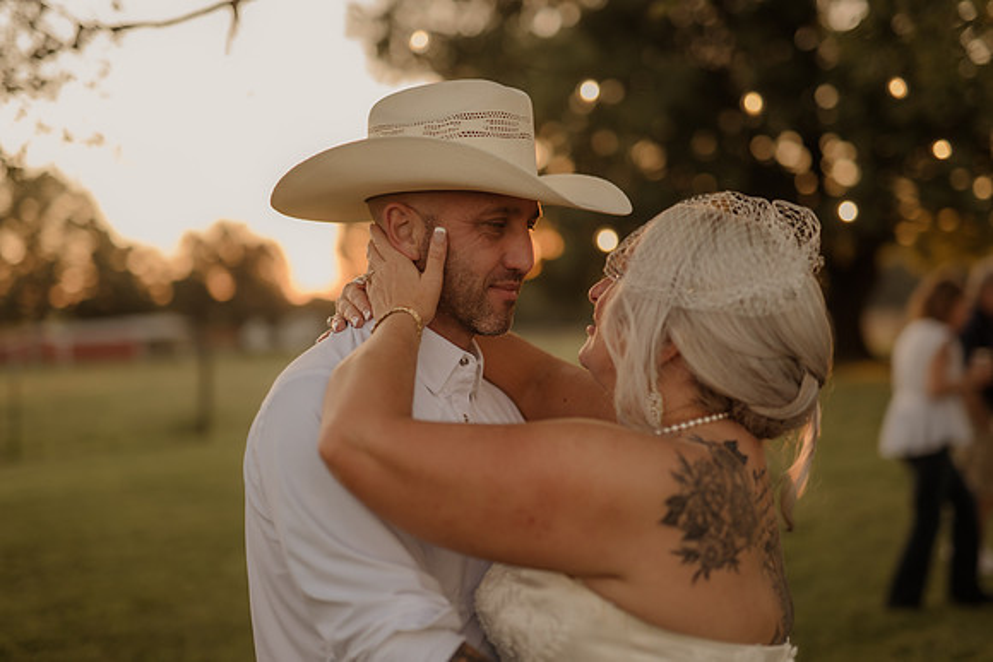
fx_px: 1379
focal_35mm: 50
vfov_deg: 27.0
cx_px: 496
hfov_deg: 39.6
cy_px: 331
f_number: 2.8
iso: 200
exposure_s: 1/400
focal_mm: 50
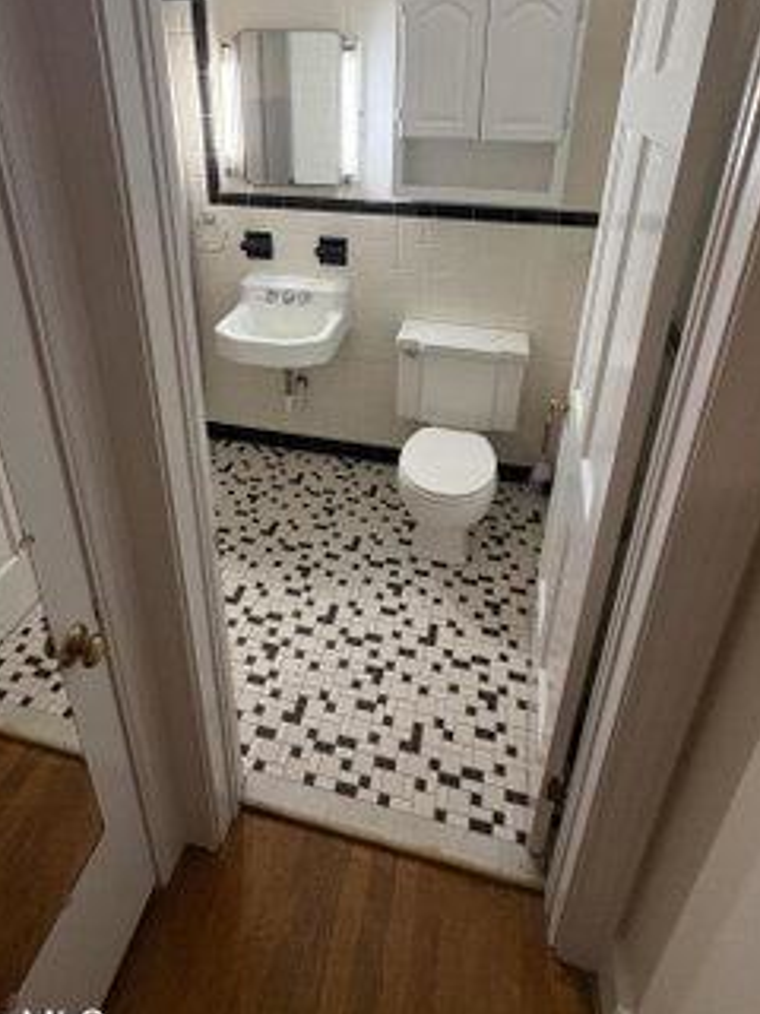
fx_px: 615
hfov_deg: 63.4
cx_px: 352
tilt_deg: -24.7
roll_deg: -0.8
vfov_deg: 76.4
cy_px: 336
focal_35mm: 21
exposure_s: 1/60
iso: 250
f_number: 2.2
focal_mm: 2.22
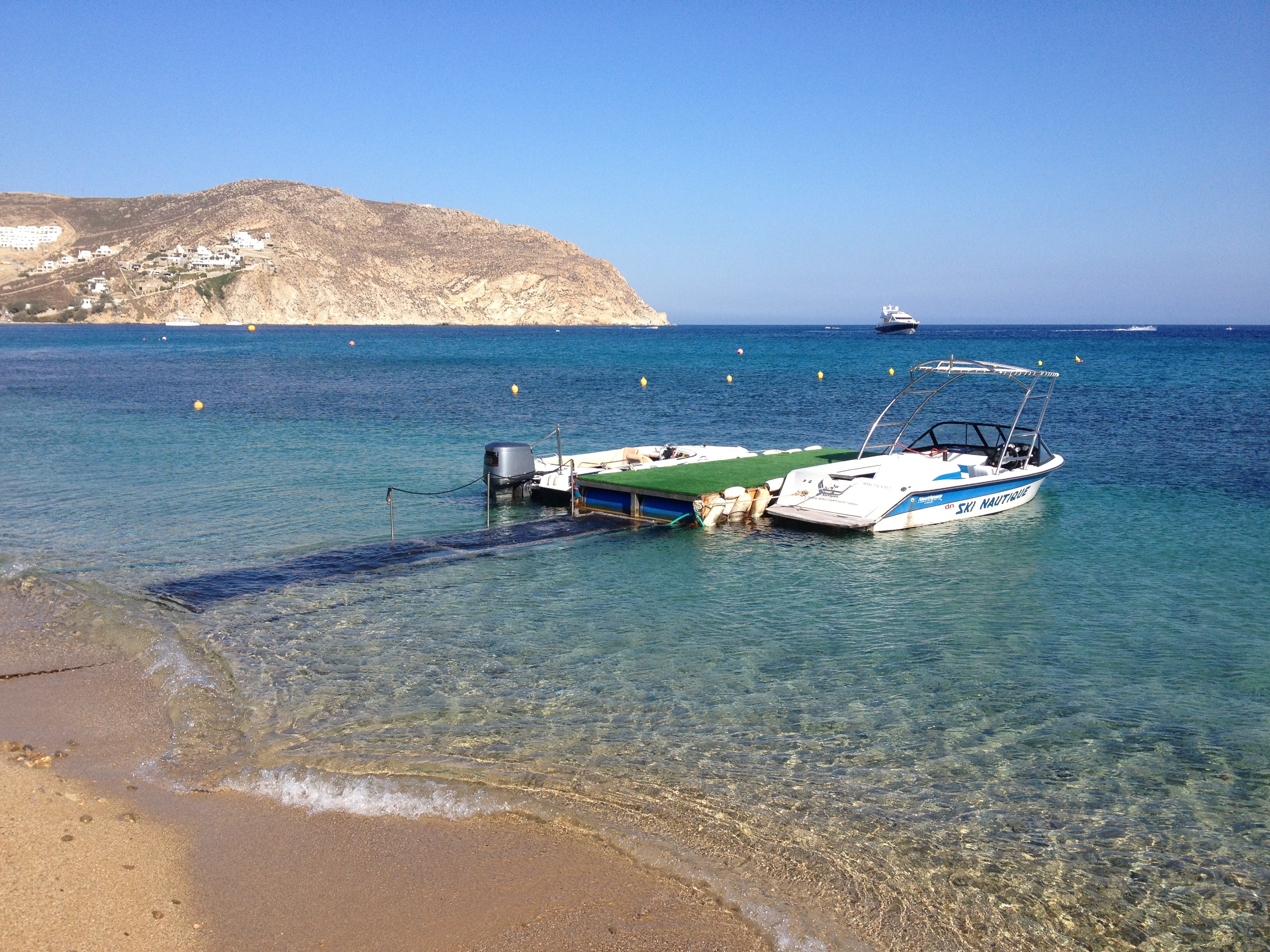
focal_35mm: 35
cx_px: 635
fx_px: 1284
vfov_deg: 40.7
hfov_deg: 52.6
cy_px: 476
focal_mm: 4.28
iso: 50
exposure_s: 1/1783
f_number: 2.4
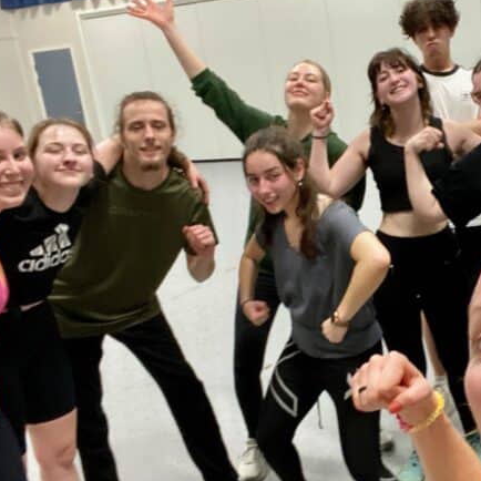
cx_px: 382
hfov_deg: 34.3
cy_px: 234
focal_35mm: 48
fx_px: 755
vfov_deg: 35.4
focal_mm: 2.71
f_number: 2.2
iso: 400
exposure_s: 1/42
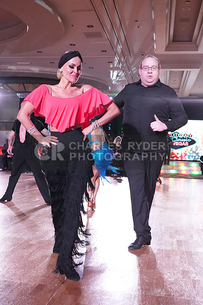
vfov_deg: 48.4
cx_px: 102
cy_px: 152
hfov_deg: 33.4
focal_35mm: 40
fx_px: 338
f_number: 5
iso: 5000
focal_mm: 40
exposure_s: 1/320
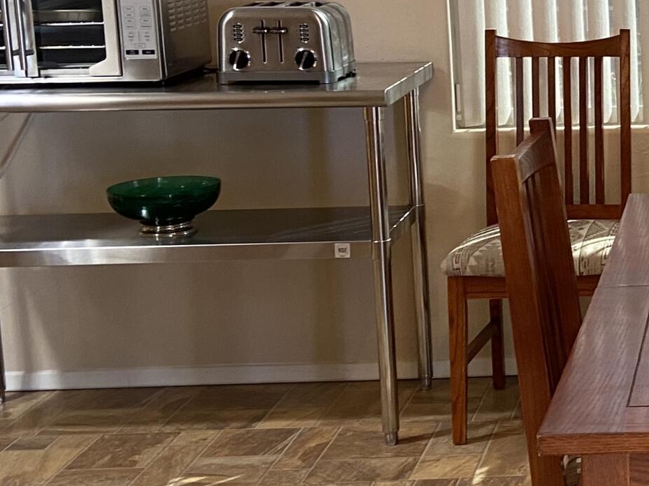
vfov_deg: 17.5
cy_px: 162
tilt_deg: -9.3
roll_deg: +1.2
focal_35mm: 84
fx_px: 1574
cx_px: 780
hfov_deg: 21.6
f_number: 1.8
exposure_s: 1/60
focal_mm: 4.25
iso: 100
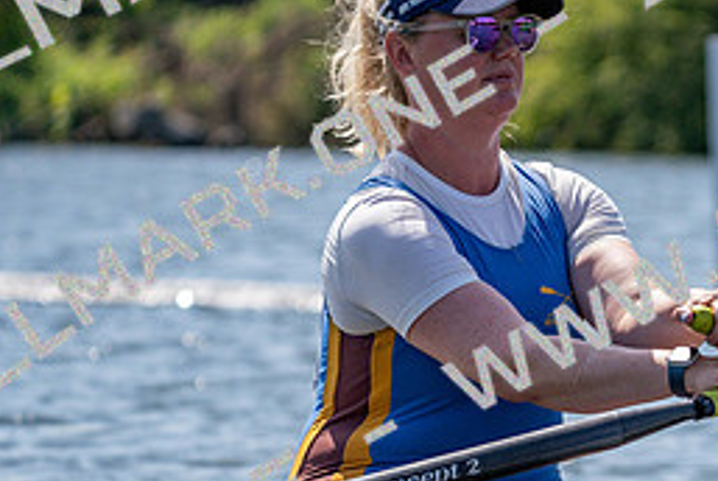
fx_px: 9005
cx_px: 788
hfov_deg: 4.6
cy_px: 418
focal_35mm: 451
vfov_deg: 3.1
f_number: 5.6
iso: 250
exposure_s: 1/2000
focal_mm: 200
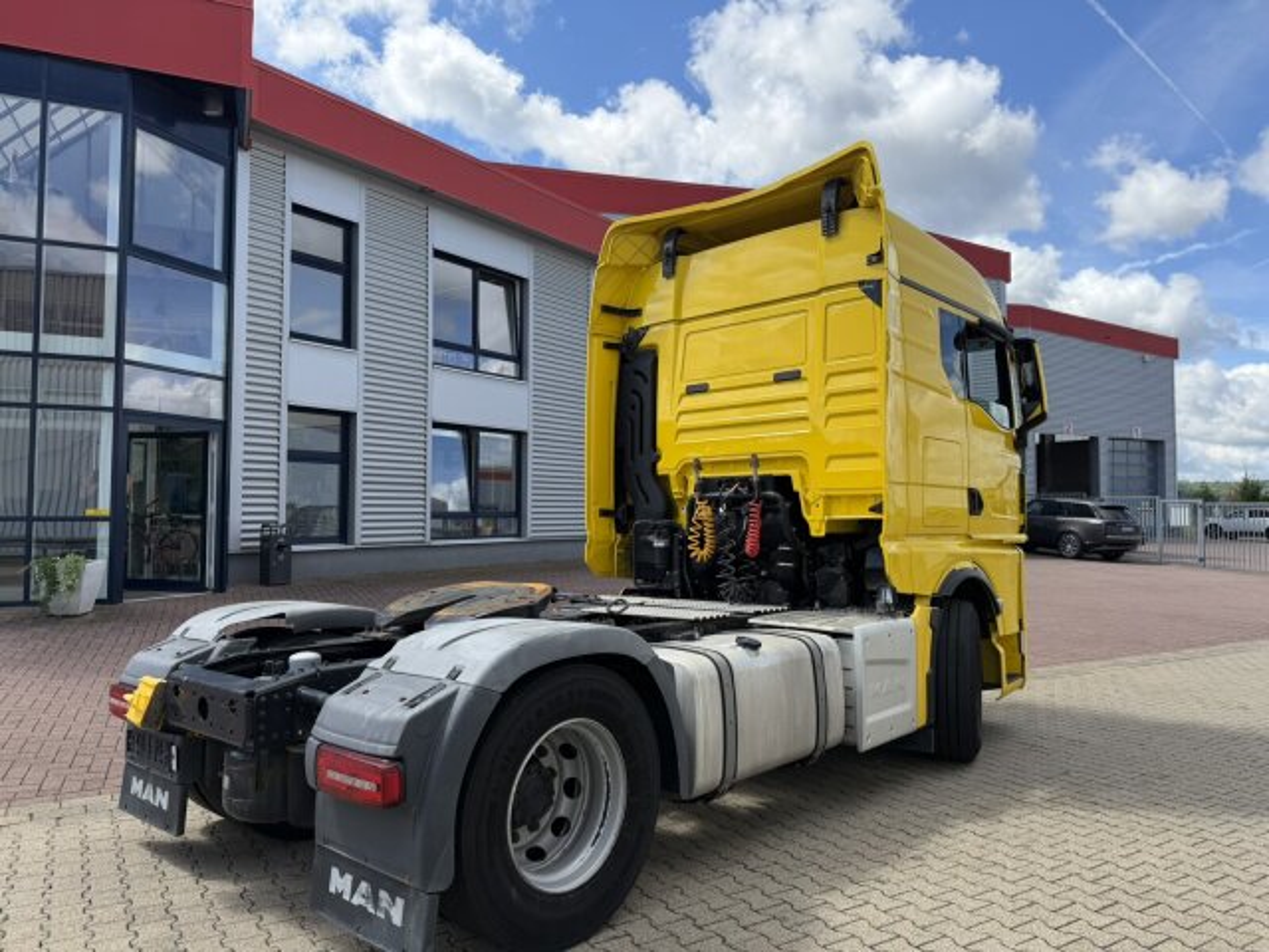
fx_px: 880
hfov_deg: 71.6
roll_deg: -0.6
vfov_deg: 56.8
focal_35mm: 24
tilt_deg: +1.4
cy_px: 476
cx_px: 634
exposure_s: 1/3021
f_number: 1.78
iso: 100
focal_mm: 6.76
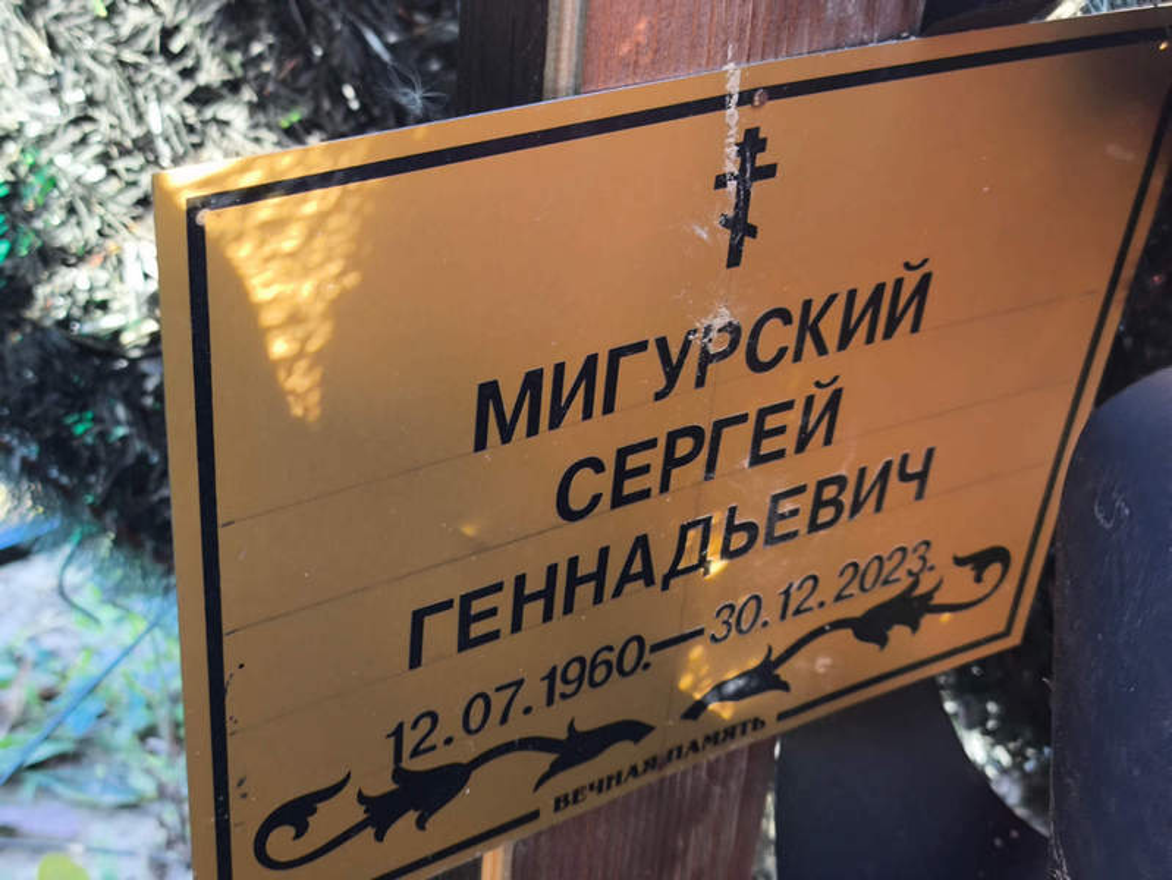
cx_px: 586
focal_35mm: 50
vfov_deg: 29.1
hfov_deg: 38.2
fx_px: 1694
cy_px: 440
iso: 80
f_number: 1.7
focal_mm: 4.71
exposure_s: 1/50
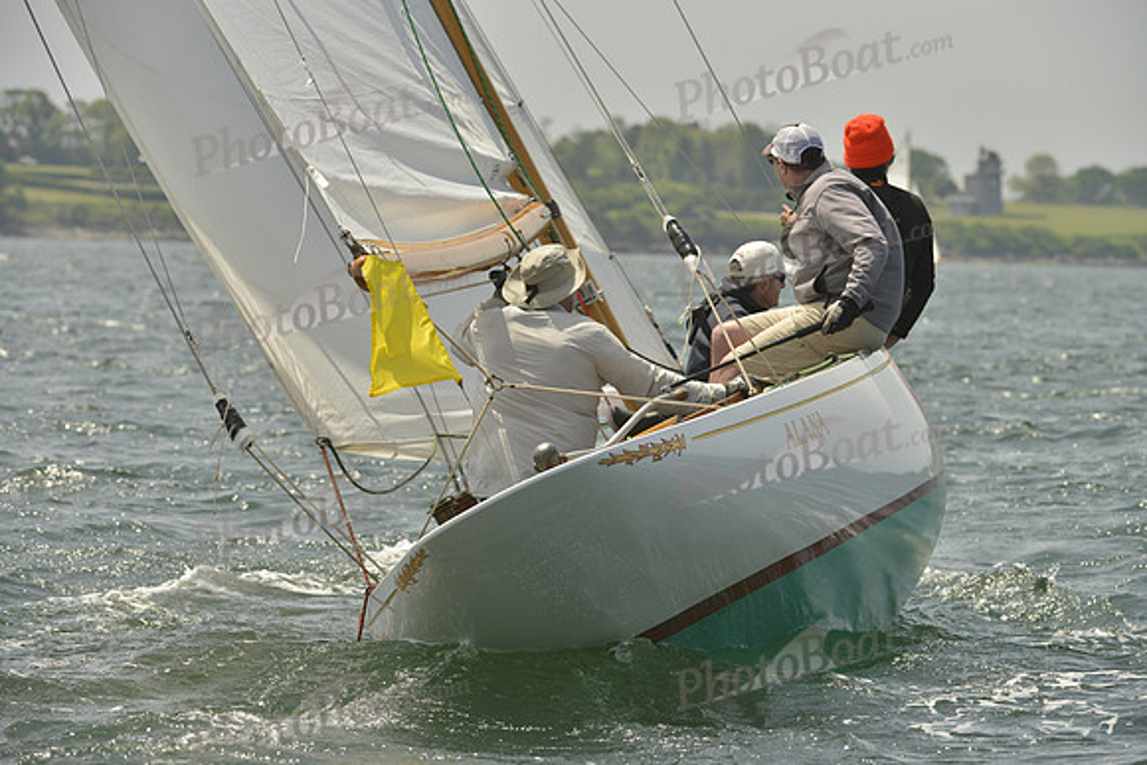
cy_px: 382
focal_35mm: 200
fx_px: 6373
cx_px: 574
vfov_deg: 6.9
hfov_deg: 10.3
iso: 280
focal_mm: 200
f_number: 8
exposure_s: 1/1000
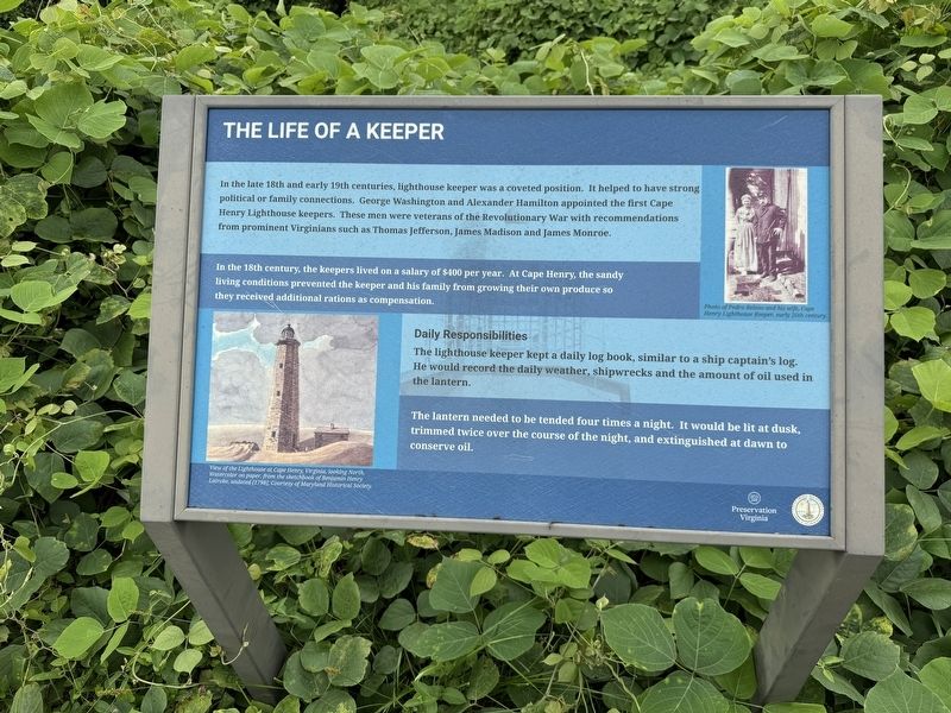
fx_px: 659
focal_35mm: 24
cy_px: 356
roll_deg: +0.6
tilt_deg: -42.4
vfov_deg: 56.8
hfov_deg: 71.6
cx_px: 476
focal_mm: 6.76
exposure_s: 1/1689
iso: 80
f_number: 1.78
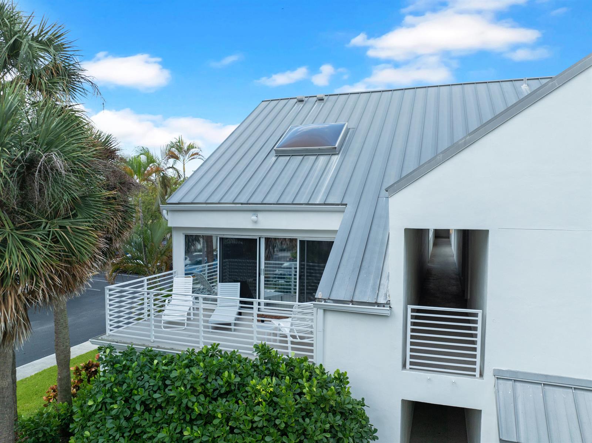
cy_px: 222
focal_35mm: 24
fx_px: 410
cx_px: 296
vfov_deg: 56.7
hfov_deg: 71.6
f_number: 2.8
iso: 150
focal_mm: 12.29
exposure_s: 1/1600
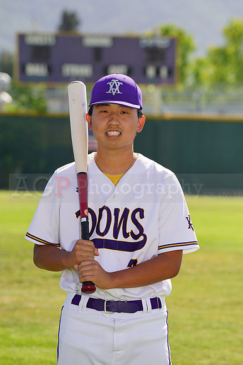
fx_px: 2240
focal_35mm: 221
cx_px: 122
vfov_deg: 9.3
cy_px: 182
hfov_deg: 6.2
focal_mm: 221
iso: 100
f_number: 8
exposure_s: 1/250
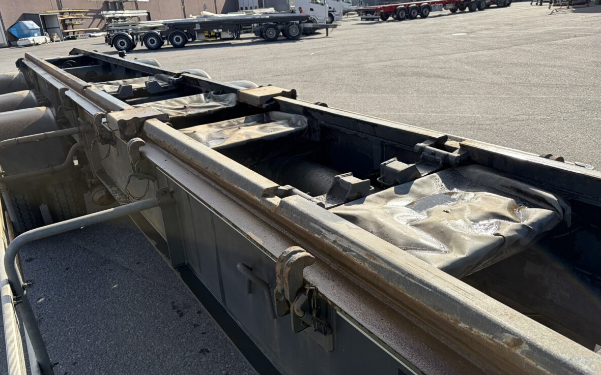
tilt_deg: -18.5
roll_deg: +6.0
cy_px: 188
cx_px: 300
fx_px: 459
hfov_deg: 66.5
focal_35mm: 28
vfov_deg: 44.5
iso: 50
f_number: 1.6
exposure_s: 1/2451
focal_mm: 5.96
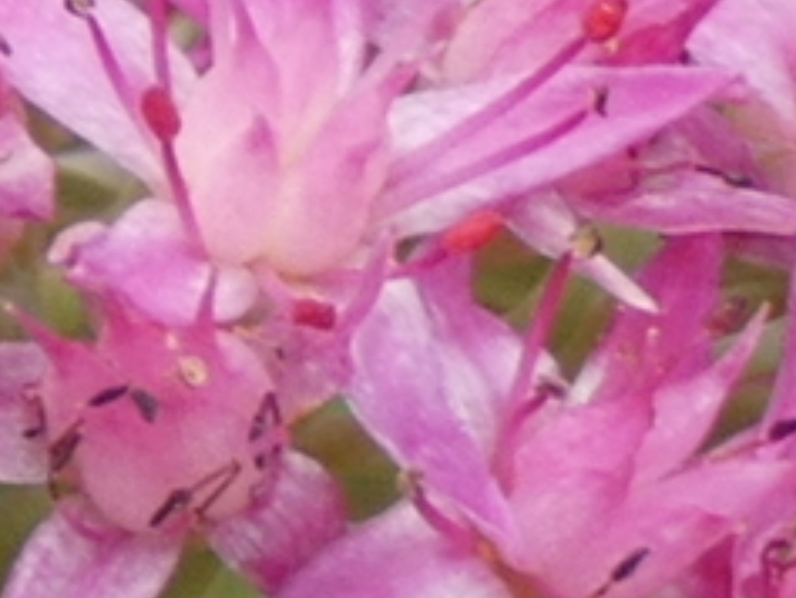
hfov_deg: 7.1
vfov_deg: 5.4
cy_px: 57
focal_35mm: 273
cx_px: 1352
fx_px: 6281
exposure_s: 1/60
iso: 80
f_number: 4.4
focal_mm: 13.7
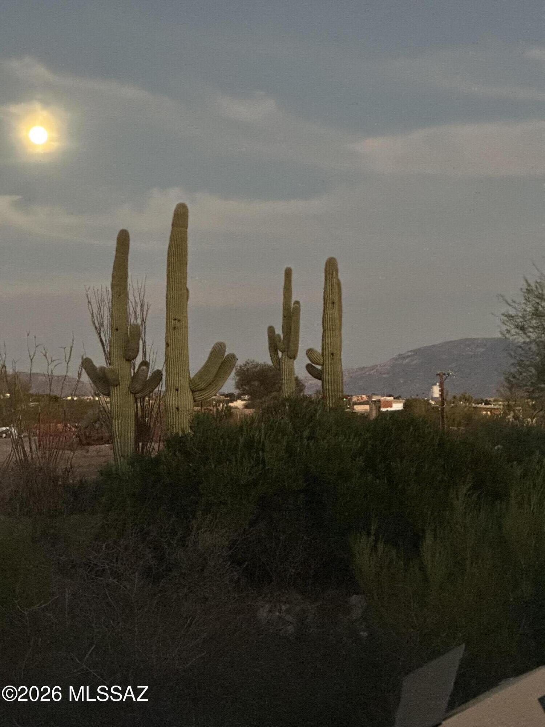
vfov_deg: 25.3
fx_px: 1616
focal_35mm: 77
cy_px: 364
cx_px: 272
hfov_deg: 19.1
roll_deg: +1.9
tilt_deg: +1.7
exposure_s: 1/17
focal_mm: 9
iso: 2000
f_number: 2.8
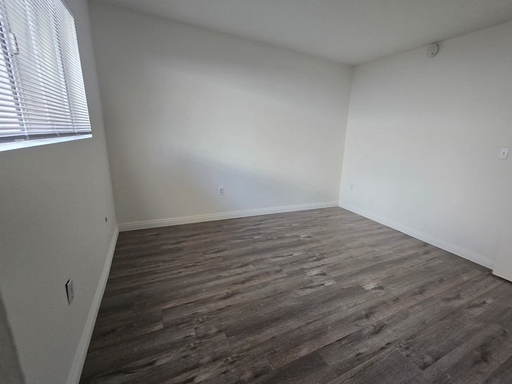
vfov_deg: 81.7
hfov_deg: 97.5
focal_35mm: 15
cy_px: 204
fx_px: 222
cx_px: 293
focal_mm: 2.2
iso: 100
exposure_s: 1/60
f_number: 2.2
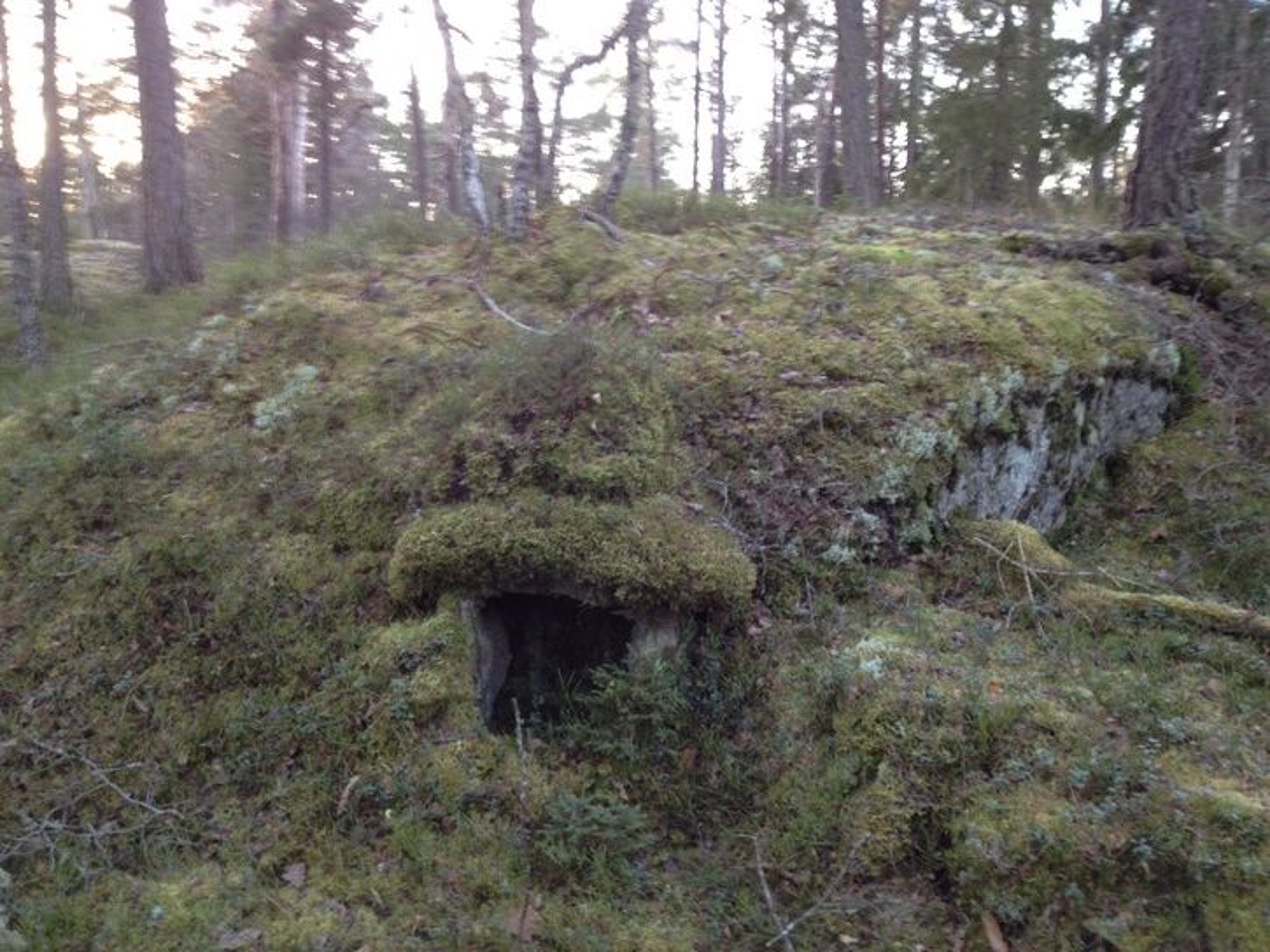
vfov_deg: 40.7
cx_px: 635
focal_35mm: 35
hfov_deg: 52.6
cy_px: 476
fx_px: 1284
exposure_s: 1/20
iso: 80
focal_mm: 4.28
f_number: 2.4
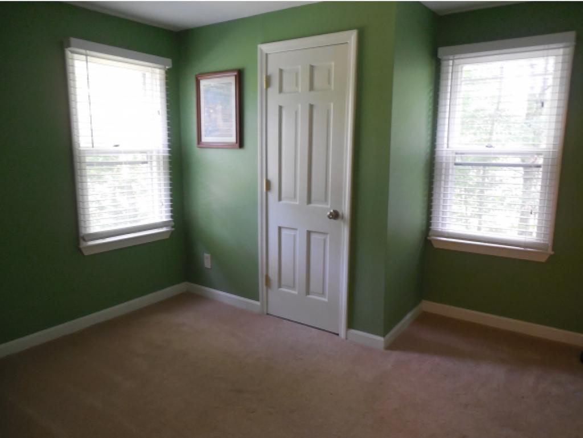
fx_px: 421
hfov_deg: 69.4
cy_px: 219
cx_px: 292
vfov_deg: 54.9
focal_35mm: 25
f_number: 3.3
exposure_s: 1/15
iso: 400
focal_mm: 4.5
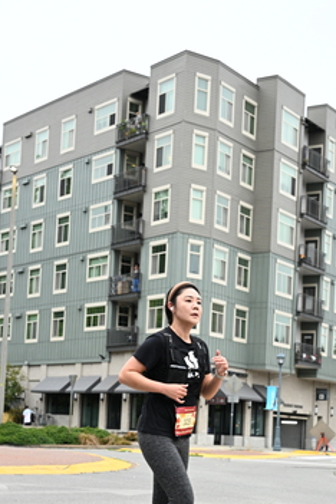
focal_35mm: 69
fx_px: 966
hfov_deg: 19.7
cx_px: 136
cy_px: 360
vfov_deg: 28.9
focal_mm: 44
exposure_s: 1/800
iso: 1600
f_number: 4
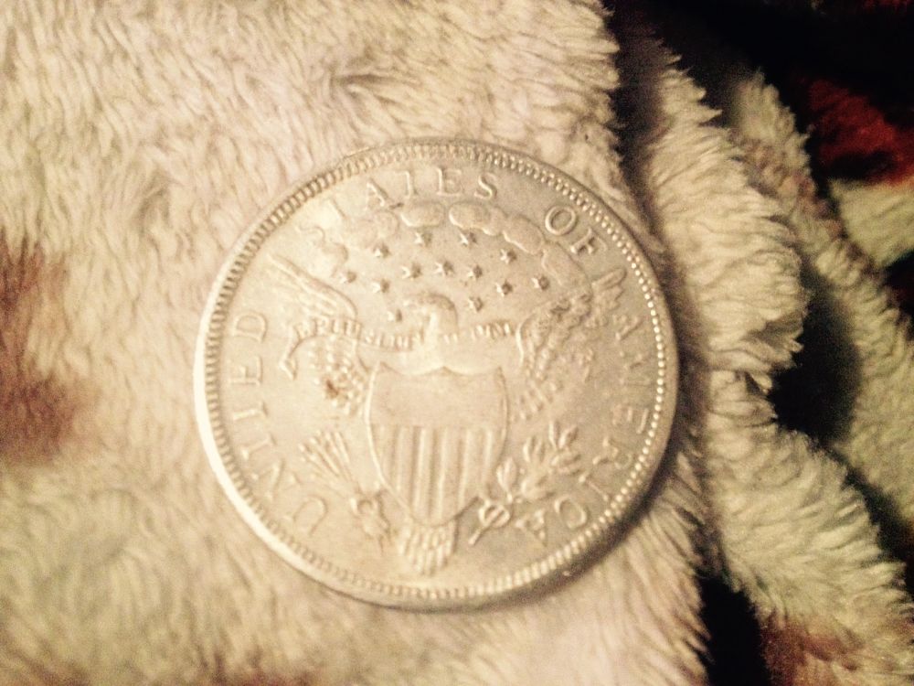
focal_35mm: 35
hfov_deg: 52.6
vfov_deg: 40.7
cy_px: 343
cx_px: 457
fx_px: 924
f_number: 2.4
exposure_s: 1/15
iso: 500
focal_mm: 4.28
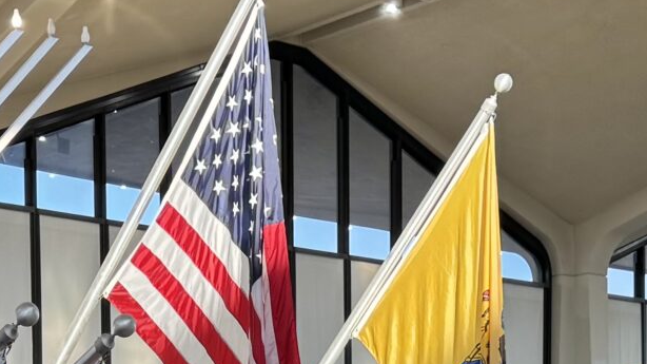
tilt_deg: -1.7
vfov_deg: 10.4
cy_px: 664
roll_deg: -1.3
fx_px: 1870
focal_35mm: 109
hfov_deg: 19.2
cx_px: 31
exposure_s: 1/120
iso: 80
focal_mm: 6.86
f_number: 1.78
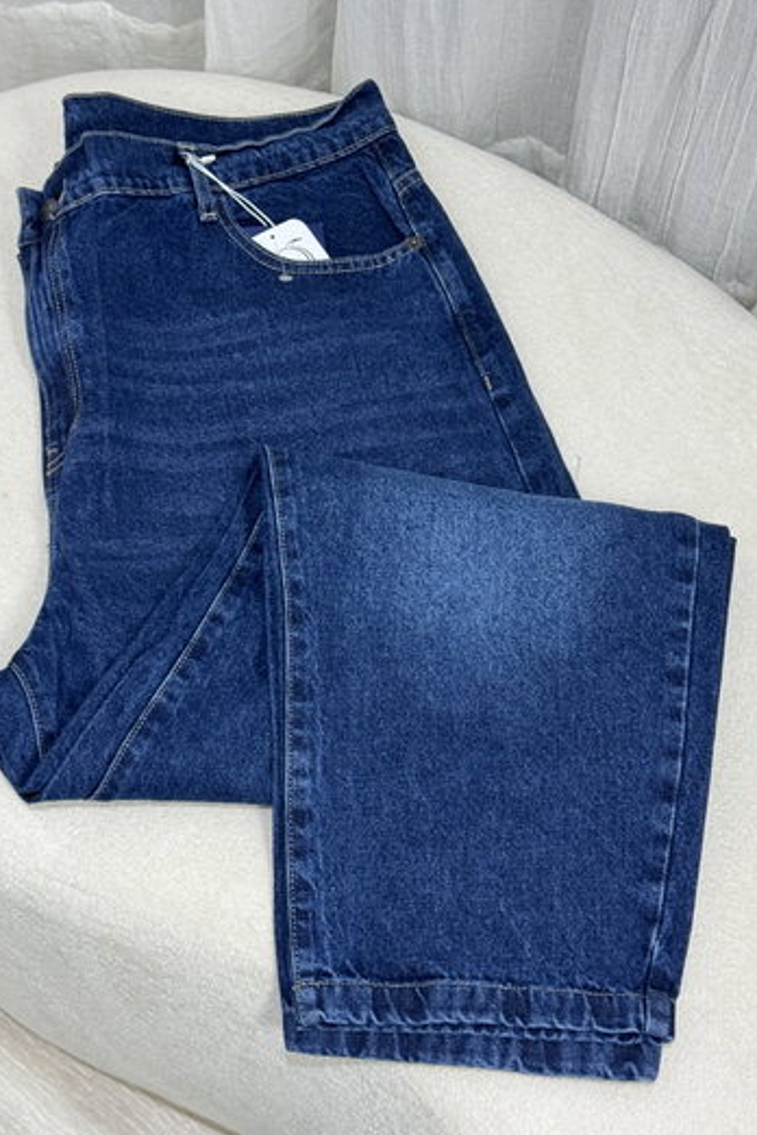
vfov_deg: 38.9
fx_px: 1608
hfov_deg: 26.5
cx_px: 376
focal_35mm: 51
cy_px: 564
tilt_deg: -63.2
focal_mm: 6.76
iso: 125
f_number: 1.78
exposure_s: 1/50
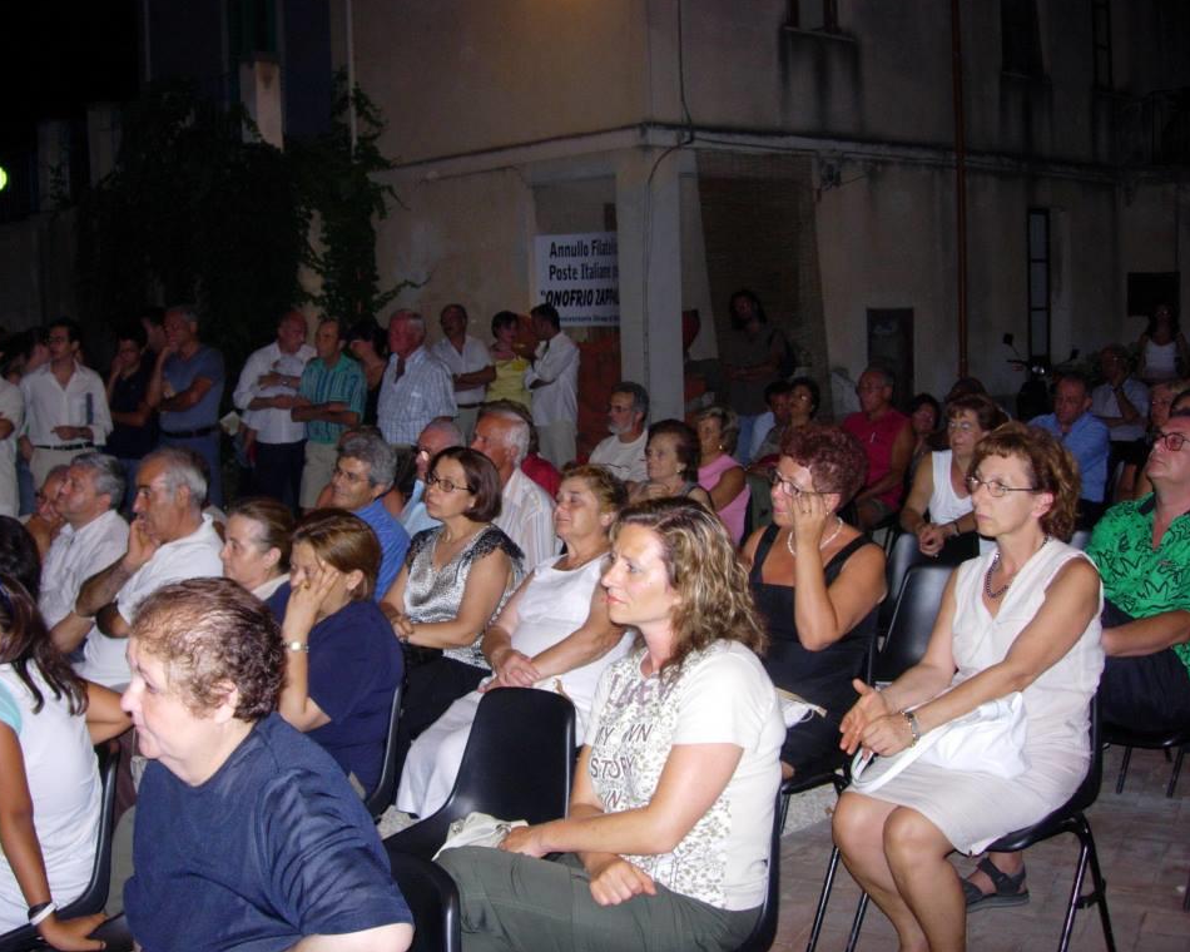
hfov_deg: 45.8
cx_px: 551
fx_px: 1409
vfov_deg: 37.3
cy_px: 472
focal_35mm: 40
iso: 125
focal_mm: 7.8
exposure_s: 1/102
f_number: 2.8
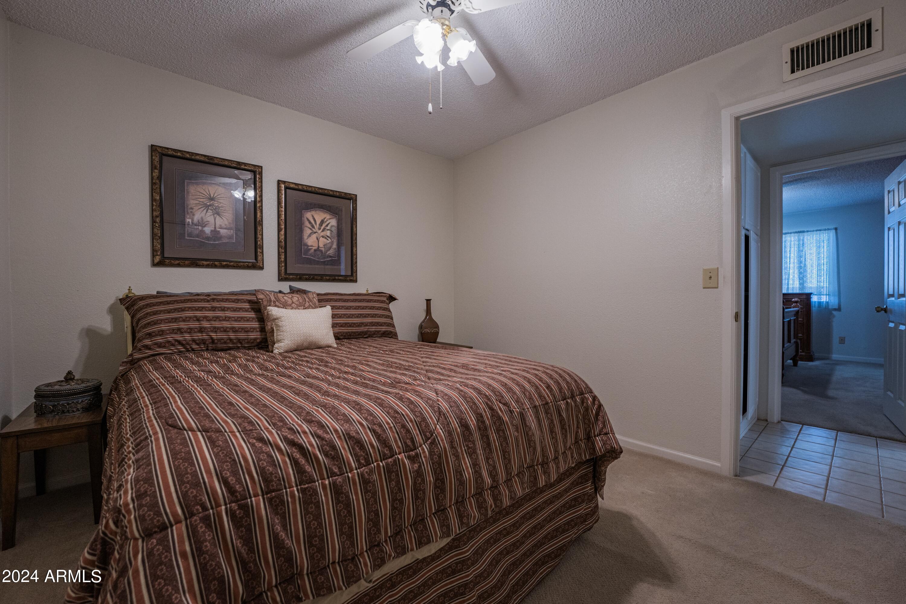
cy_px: 302
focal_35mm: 14
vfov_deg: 80.2
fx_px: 358
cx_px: 453
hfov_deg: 103.3
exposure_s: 1/40
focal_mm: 14
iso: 640
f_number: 6.3
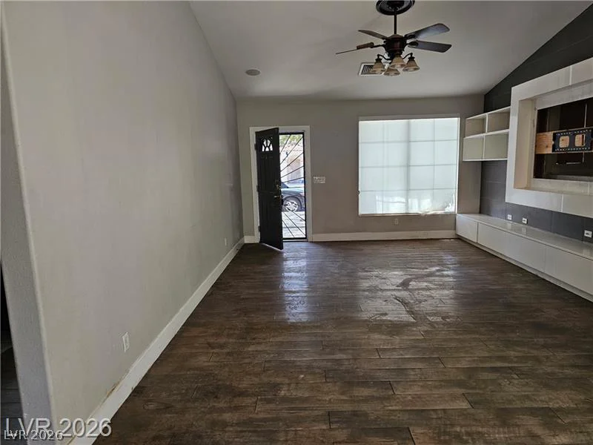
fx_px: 394
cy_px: 222
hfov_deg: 73.9
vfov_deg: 58.9
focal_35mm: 23
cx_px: 296
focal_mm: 6.3
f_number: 1.7
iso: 160
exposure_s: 1/120
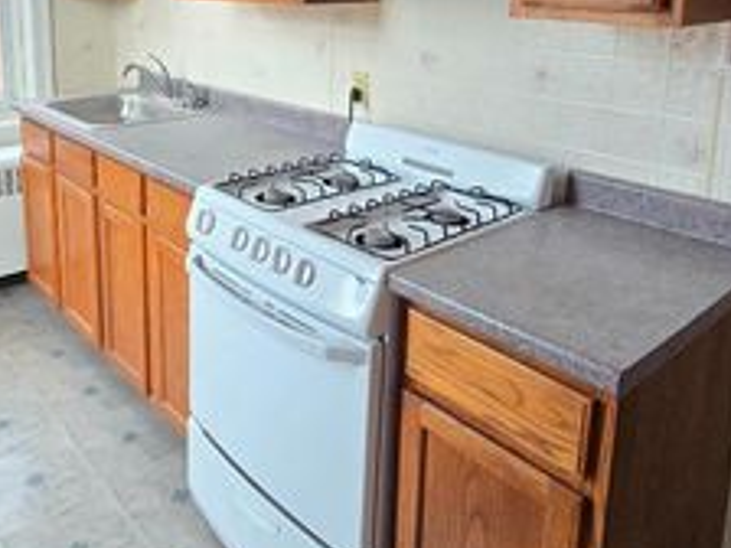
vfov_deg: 45.8
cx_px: 255
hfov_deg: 60.5
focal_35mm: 29
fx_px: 612
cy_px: 109
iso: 160
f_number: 2.2
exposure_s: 1/60
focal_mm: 2.2
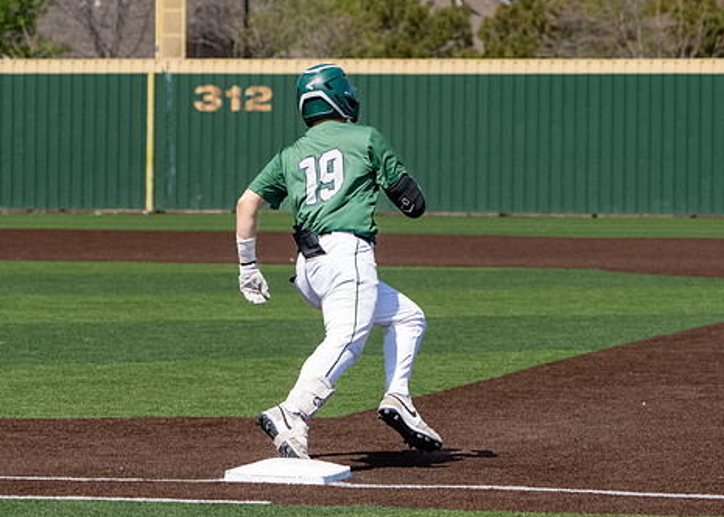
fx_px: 4564
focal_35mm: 222
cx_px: 220
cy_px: 287
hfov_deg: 9.1
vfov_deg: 6.5
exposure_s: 1/2500
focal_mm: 140
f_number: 6.3
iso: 1000
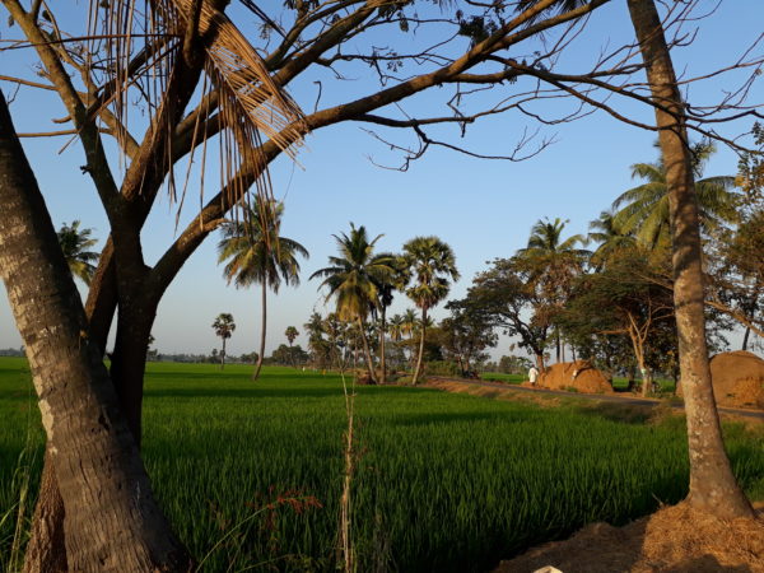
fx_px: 596
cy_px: 286
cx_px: 382
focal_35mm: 27
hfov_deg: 65.3
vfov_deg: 51.4
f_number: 1.9
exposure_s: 1/638
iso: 40
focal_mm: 3.6
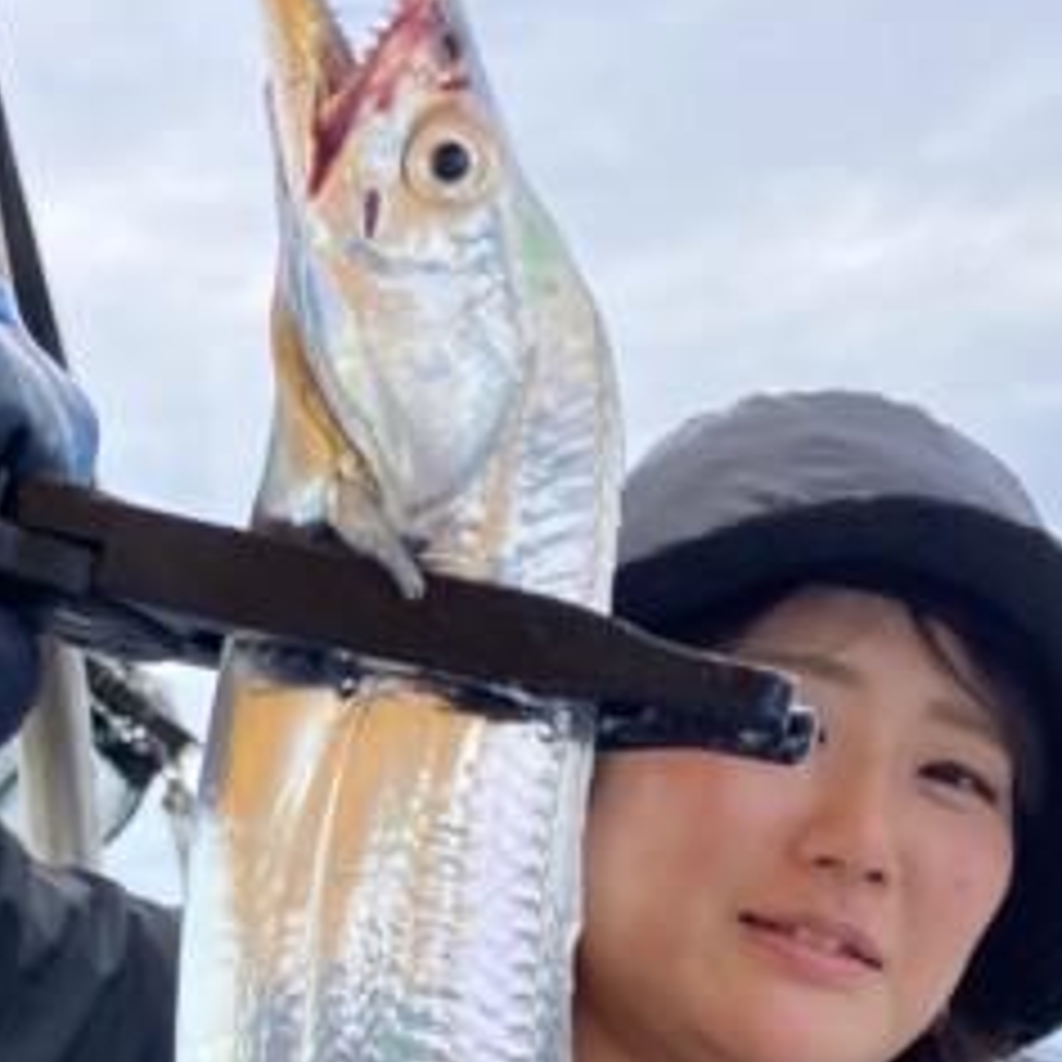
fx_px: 2916
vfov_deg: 20.1
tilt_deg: +5.3
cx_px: 288
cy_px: 1030
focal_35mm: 84
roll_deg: +2.2
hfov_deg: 20.5
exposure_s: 1/991
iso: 32
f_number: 1.8
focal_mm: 3.99
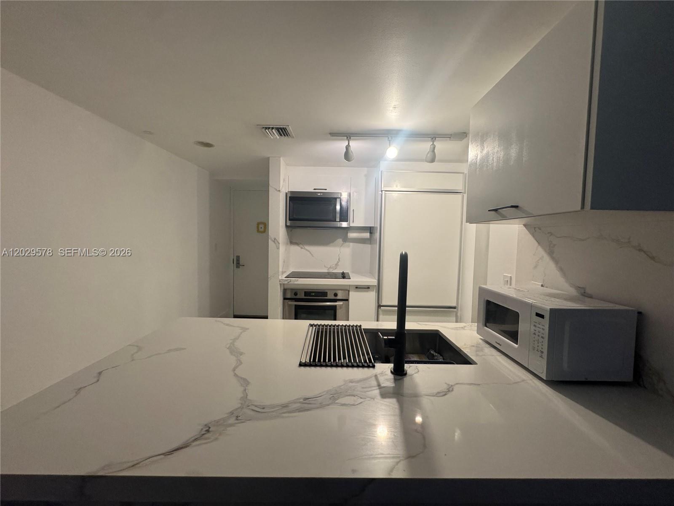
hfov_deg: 102.1
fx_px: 273
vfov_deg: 85.7
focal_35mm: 14
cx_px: 337
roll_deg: -1.1
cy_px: 253
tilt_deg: -3.6
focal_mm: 2.22
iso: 320
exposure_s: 1/120
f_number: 2.2
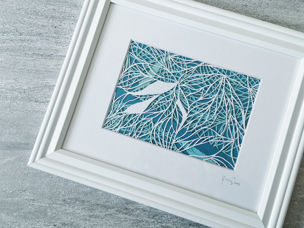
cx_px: 152
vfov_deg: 48.2
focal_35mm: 29
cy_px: 114
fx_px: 255
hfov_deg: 61.7
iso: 32
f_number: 2.2
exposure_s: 1/120
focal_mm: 4.15
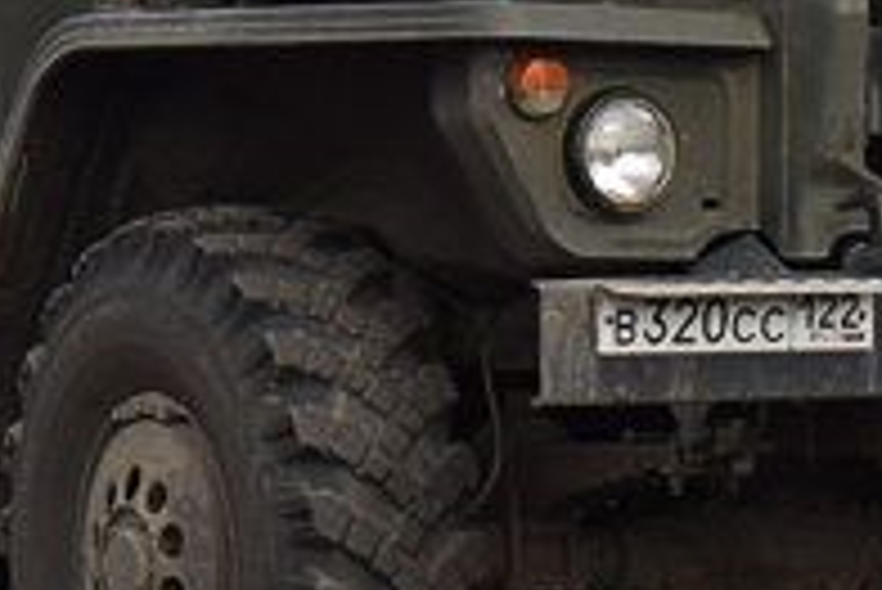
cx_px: -765
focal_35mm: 385
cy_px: -365
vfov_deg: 3.6
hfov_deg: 5.3
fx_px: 9439
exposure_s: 1/250
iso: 100
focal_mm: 42
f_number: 6.3
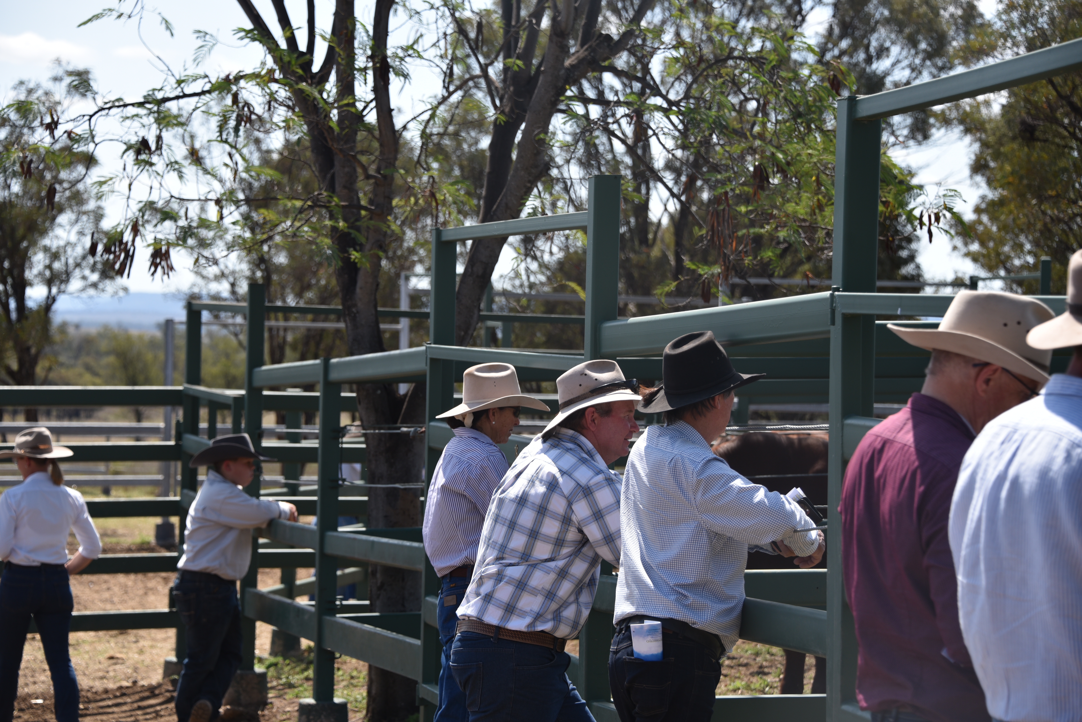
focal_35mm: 105
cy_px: 361
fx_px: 3157
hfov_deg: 19.4
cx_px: 541
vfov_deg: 13.1
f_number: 6.3
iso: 200
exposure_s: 1/640
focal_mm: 105
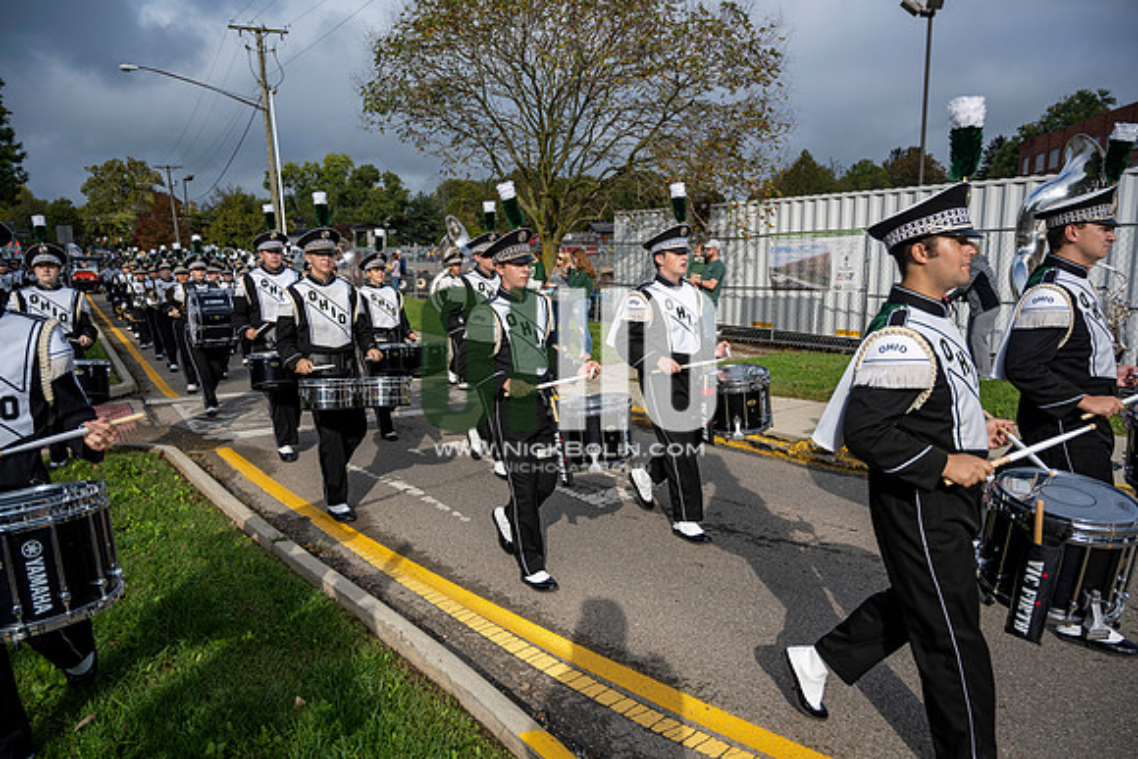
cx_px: 569
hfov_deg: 70.4
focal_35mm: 26
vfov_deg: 50.4
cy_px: 380
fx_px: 806
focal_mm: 25.5
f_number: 4
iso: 125
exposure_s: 1/1600
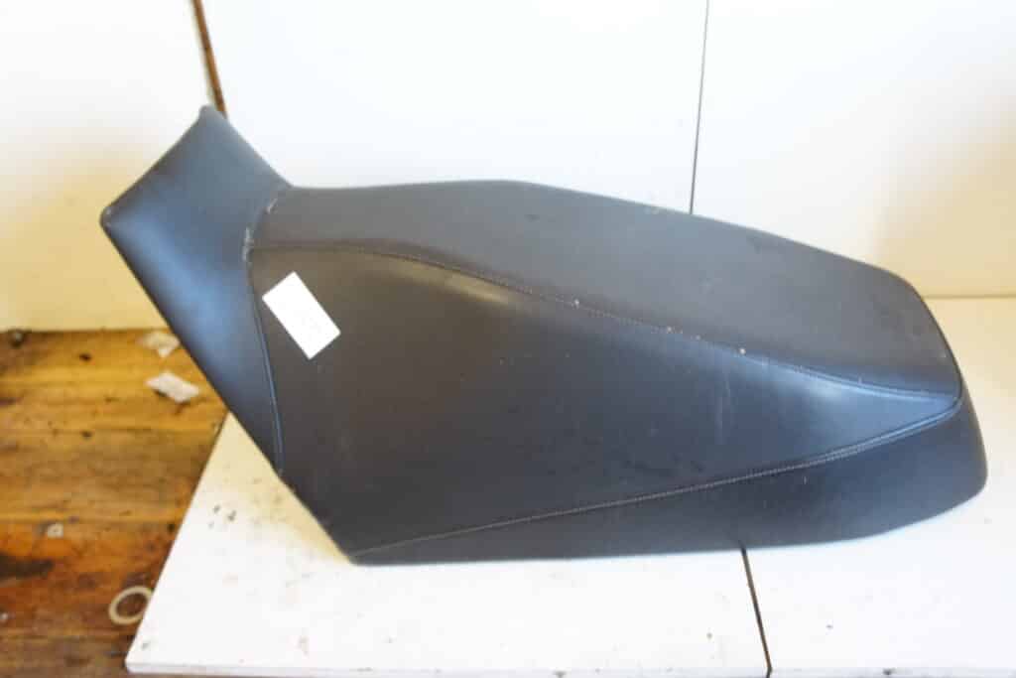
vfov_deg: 45.7
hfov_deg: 64.5
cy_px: 339
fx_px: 804
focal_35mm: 28
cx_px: 508
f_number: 3.5
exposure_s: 1/60
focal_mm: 19
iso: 1250
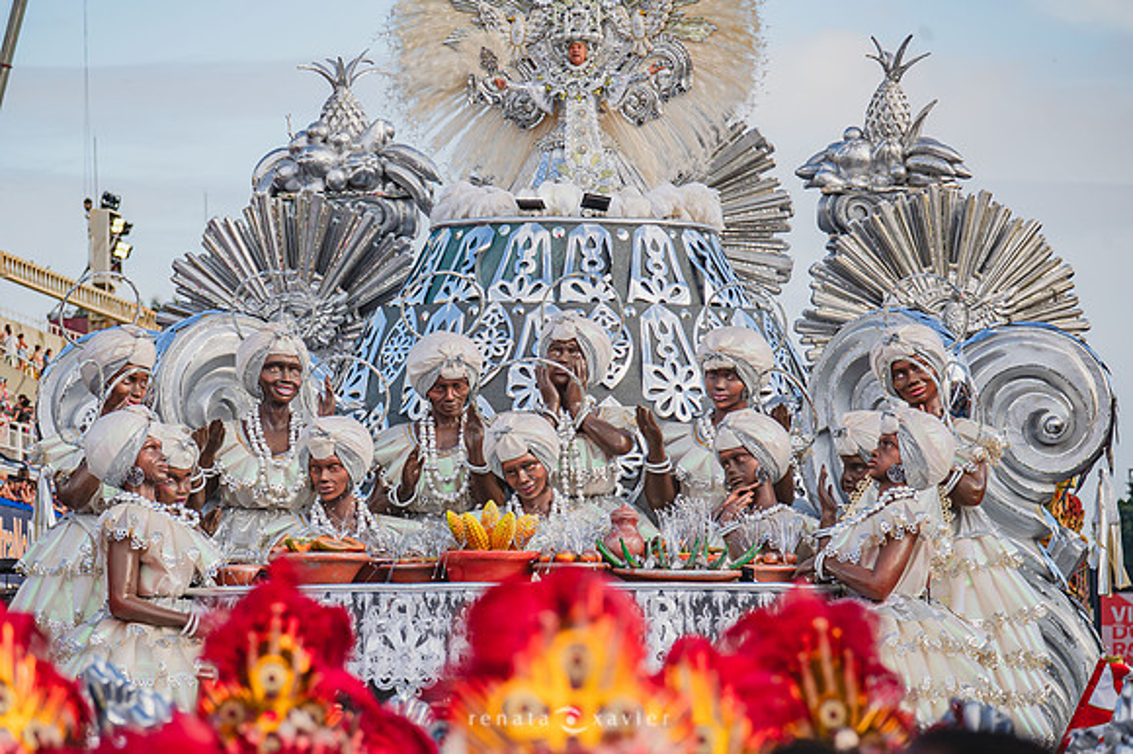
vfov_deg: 6.5
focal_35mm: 212
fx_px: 6673
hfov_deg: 9.7
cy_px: 434
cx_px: 480
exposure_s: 1/1600
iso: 400
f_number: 5.6
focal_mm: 175
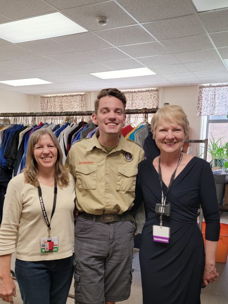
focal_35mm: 34
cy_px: 190
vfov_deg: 53.4
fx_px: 299
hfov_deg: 41.8
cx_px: 122
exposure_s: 1/119
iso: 125
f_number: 1.8
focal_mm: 6.7
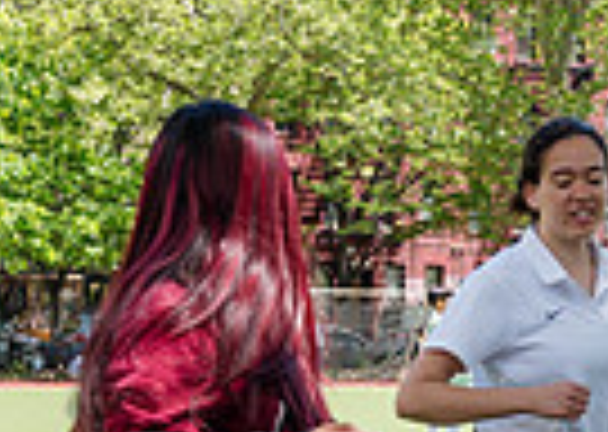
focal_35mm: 153
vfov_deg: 9.3
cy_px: 497
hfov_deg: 13.1
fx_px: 2638
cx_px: 533
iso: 200
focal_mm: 32
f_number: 4.5
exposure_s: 1/320
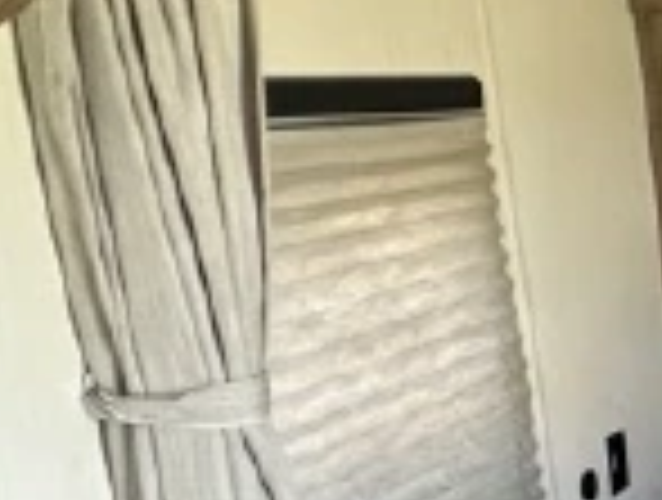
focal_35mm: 76
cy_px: 428
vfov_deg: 19.2
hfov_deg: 19.9
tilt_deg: -13.3
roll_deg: -0.8
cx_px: 1135
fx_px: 1457
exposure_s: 1/99
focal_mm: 2.22
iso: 250
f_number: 2.2
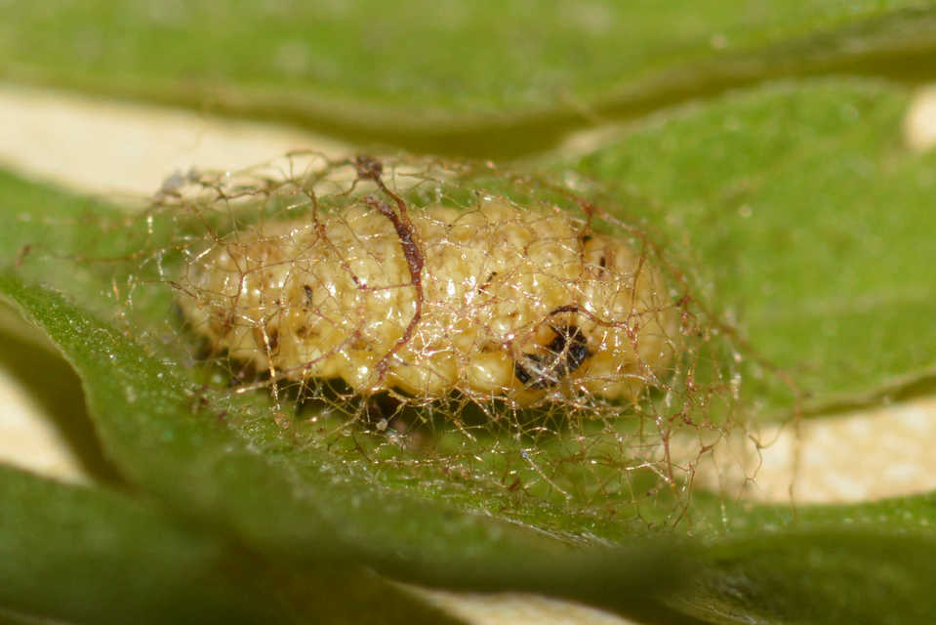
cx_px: 468
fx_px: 3901
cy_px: 312
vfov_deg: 9.2
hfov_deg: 13.7
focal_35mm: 150
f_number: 20
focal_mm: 100
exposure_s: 1/200
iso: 100
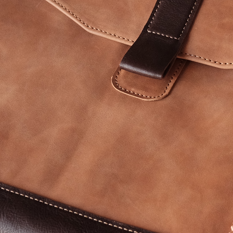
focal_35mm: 139
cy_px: 84
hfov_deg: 12.5
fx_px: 1059
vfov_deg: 12.5
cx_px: 149
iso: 1600
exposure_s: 1/125
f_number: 3.6
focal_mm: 31.5
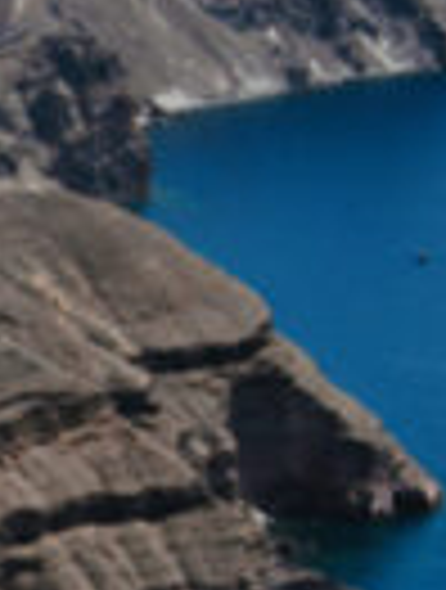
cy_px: 885
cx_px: -951
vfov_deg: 10.0
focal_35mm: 191
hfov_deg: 6.9
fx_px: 3265
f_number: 3.2
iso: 100
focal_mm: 34
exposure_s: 1/6400
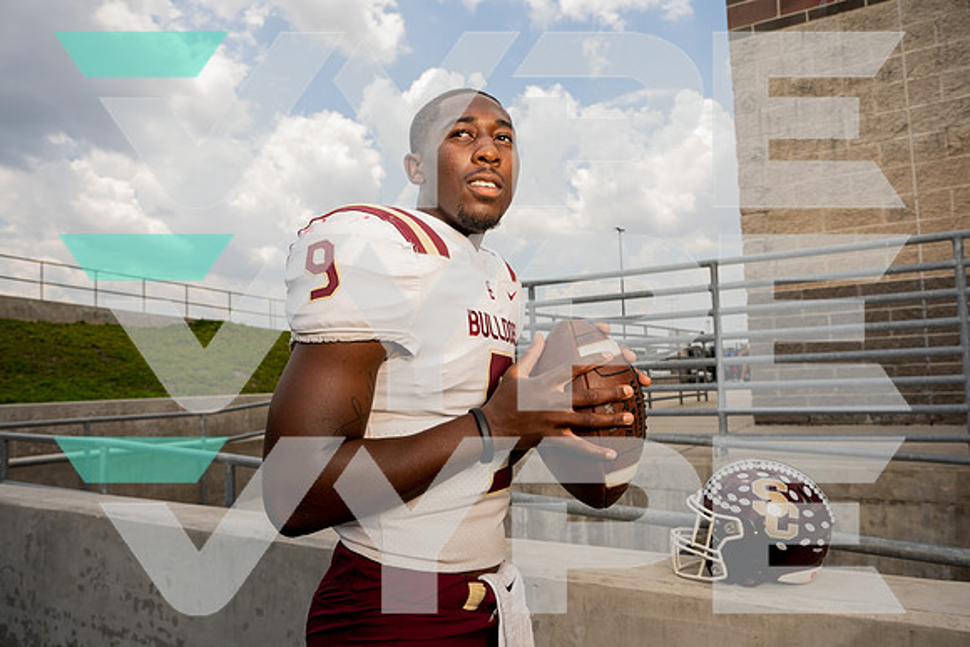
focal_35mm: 28
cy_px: 324
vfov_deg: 46.4
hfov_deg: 65.5
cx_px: 485
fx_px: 755
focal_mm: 28
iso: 50
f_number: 6.3
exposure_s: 1/200
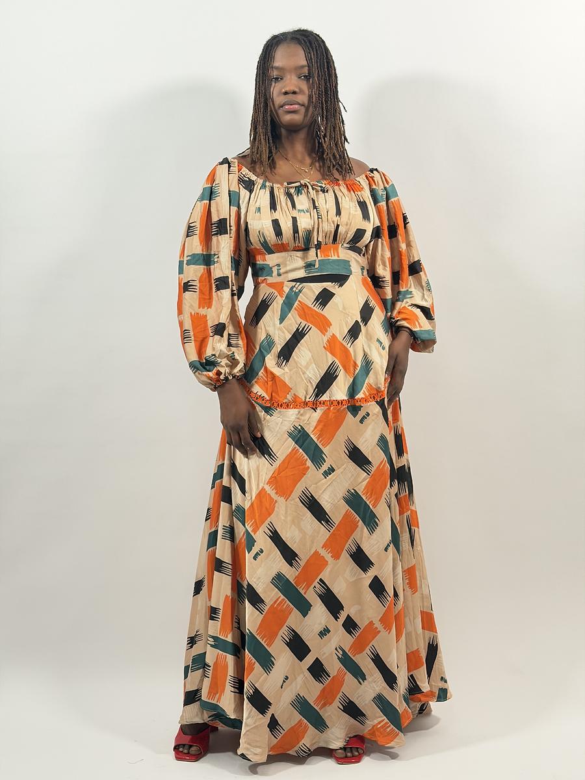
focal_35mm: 48
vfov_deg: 39.7
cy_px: 390
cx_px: 292
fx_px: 1082
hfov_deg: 30.3
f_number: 1.78
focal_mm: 6.76
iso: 100
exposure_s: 1/50
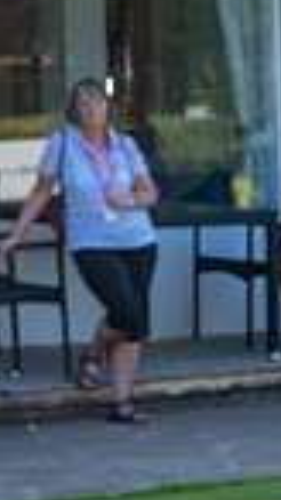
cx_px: 1041
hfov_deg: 4.4
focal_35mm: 256
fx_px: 3395
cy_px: 282
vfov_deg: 8.4
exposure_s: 1/160
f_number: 9
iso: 200
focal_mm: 57
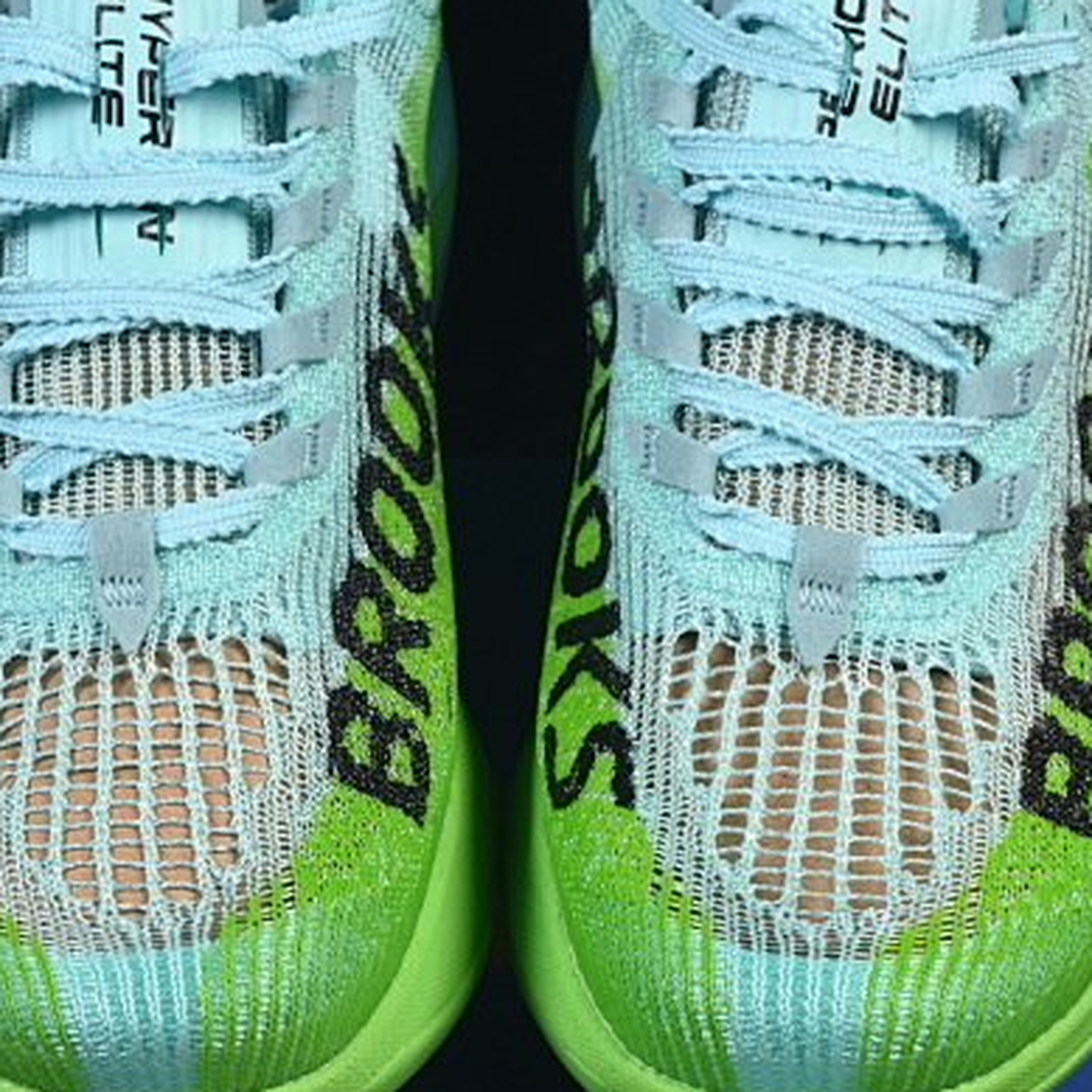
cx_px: 502
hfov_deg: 9.9
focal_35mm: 177
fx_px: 6317
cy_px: 547
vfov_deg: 9.9
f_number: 8
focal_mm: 50
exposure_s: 1/80
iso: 160
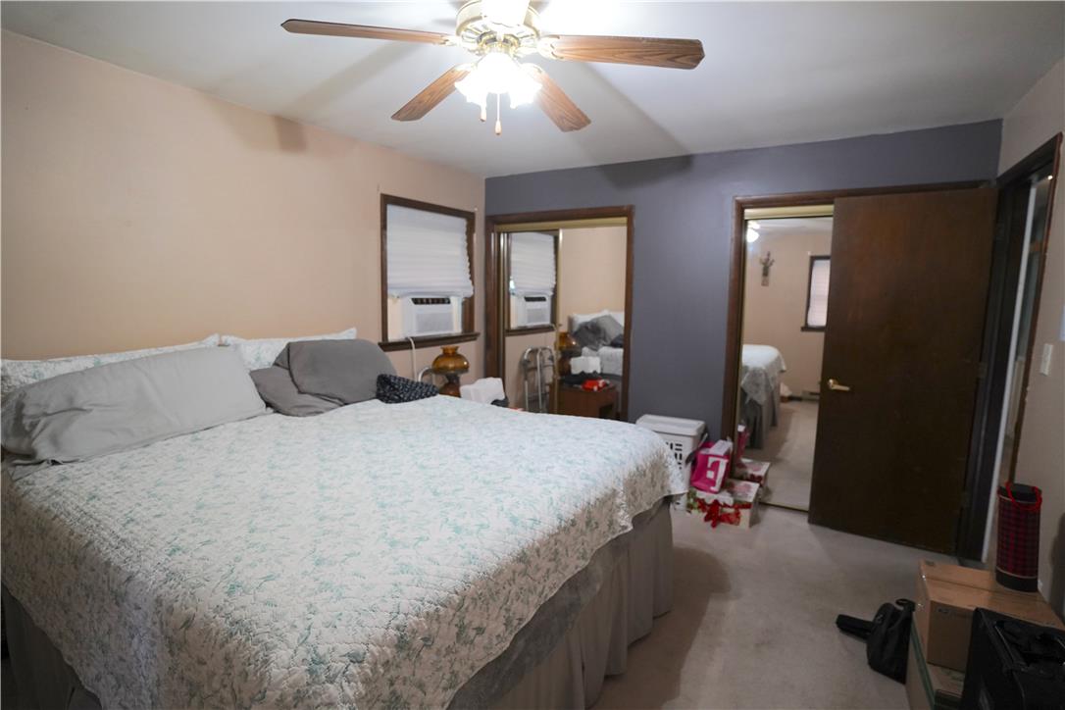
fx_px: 503
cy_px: 355
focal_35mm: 17
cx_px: 532
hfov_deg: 93.3
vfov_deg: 70.4
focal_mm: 17
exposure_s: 1/160
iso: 2500
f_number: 2.8
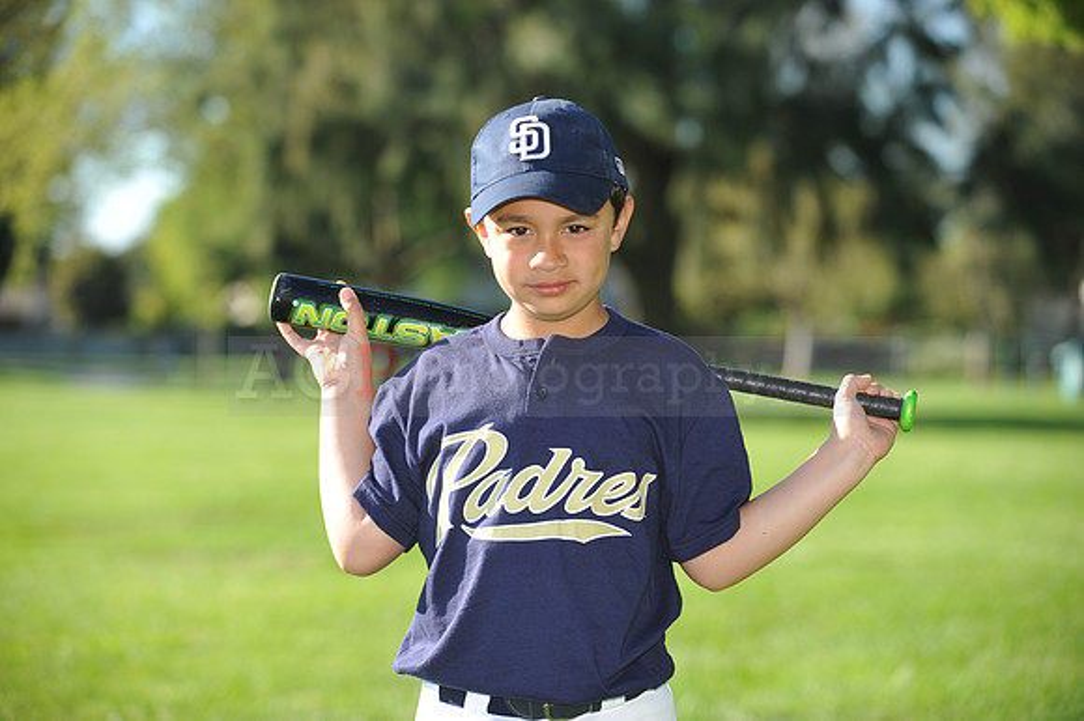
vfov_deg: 12.2
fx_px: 3370
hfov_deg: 18.3
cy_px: 360
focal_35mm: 112
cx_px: 542
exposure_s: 1/640
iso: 200
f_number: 4
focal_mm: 112
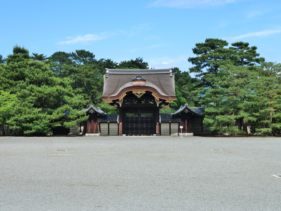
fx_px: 446
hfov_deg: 34.9
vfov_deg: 26.6
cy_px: 106
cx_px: 140
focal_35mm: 55
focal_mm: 9.1
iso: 200
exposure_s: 1/400
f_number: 3.9
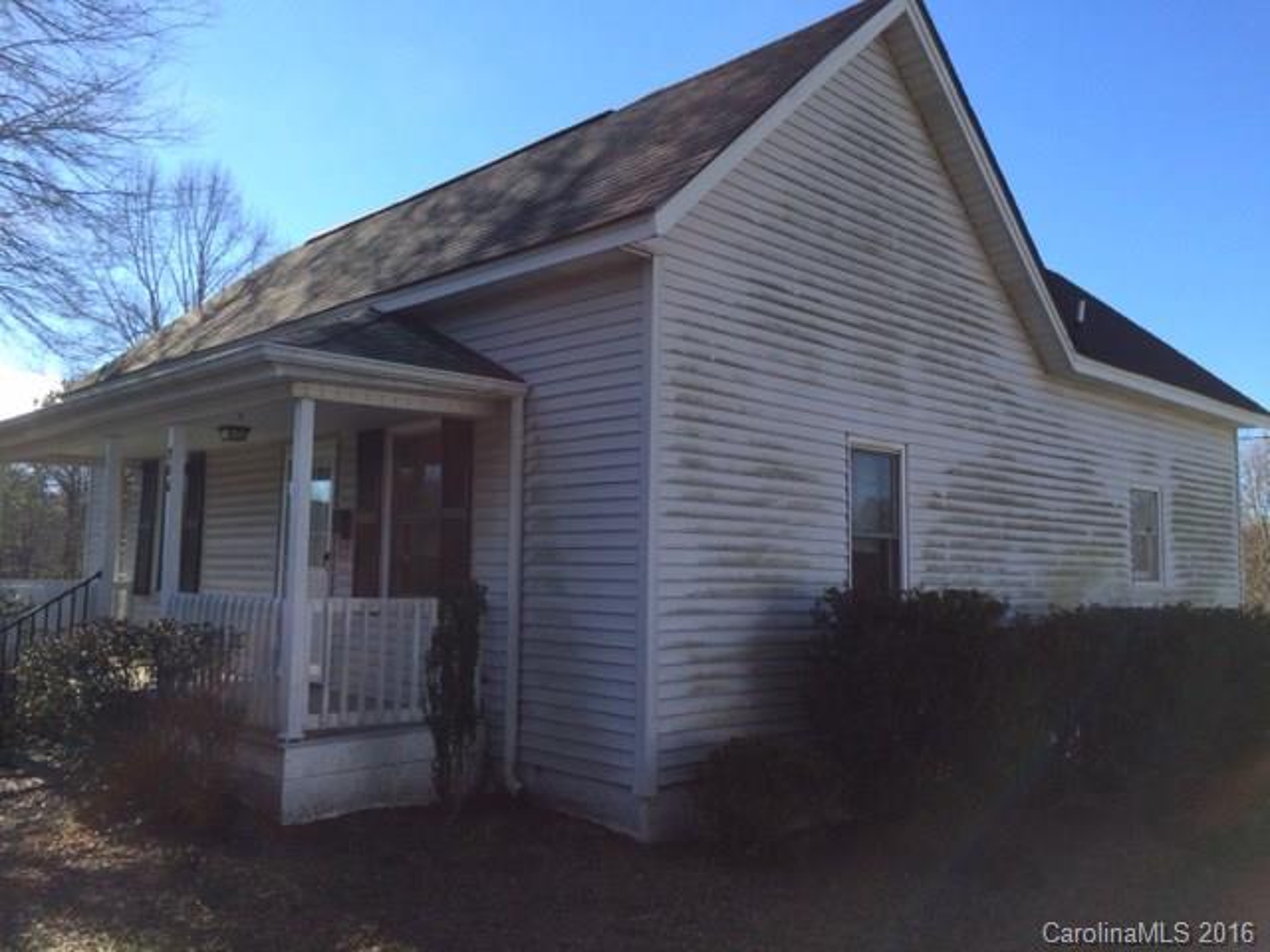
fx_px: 1064
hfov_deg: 61.7
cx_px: 635
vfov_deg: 48.2
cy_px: 476
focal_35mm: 29
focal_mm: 4.15
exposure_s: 1/1140
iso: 32
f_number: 2.2
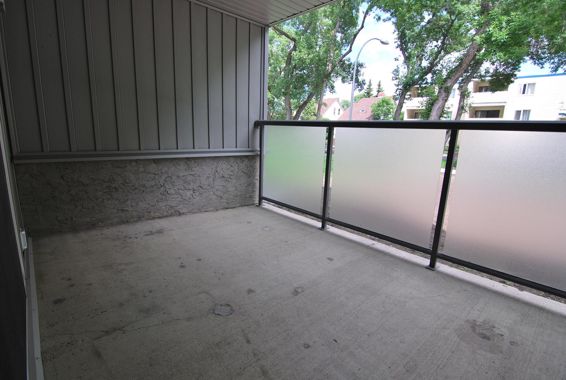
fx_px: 260
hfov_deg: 94.9
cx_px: 283
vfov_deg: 72.3
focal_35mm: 16
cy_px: 190
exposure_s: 1/160
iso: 100
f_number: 6.3
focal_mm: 11
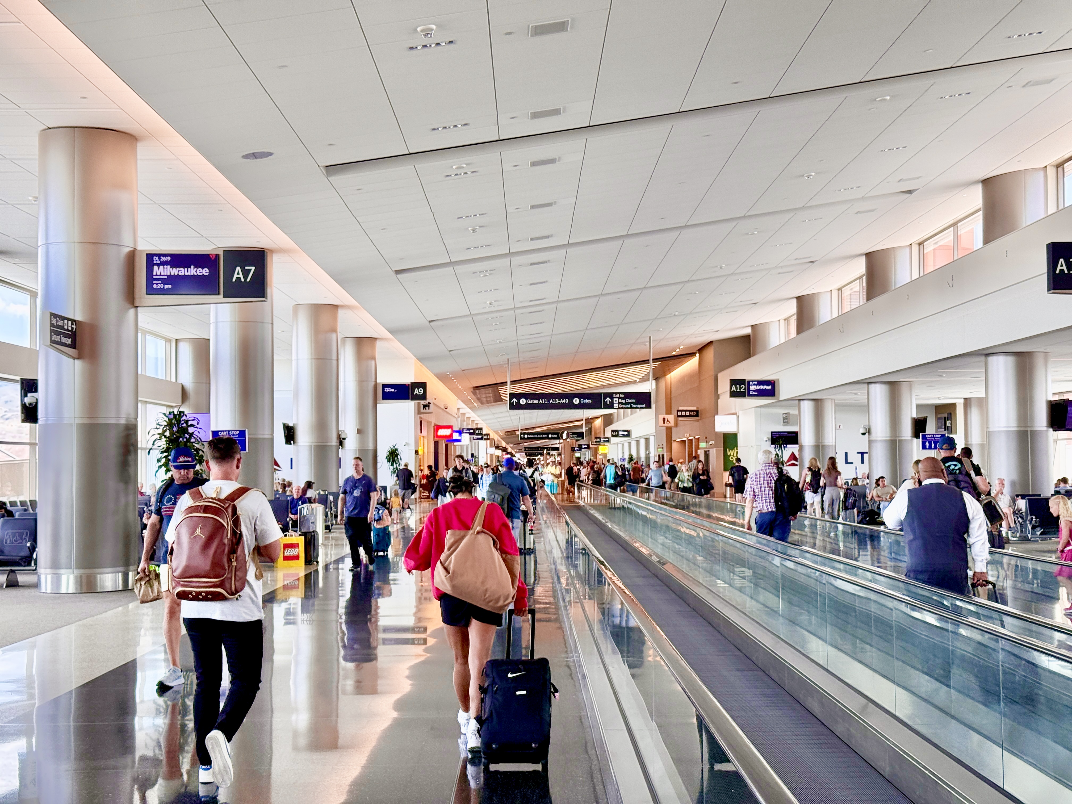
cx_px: 536
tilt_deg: +2.3
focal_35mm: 48
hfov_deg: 39.7
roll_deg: +1.0
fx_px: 1486
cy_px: 402
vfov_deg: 30.3
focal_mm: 6.76
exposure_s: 1/194
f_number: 1.78
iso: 125
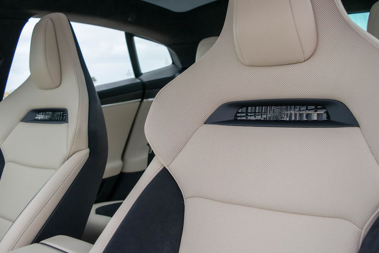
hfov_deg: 50.6
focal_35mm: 38
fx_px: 400
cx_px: 167
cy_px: 89
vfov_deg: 34.8
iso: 560
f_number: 4
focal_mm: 18
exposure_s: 1/1000
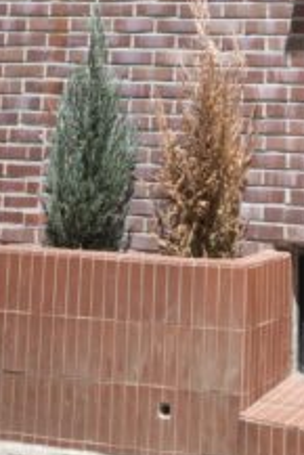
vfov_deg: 12.7
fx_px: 1669
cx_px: 362
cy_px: -570
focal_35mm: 132
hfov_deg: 10.2
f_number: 8
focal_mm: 28
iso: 125
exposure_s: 1/160
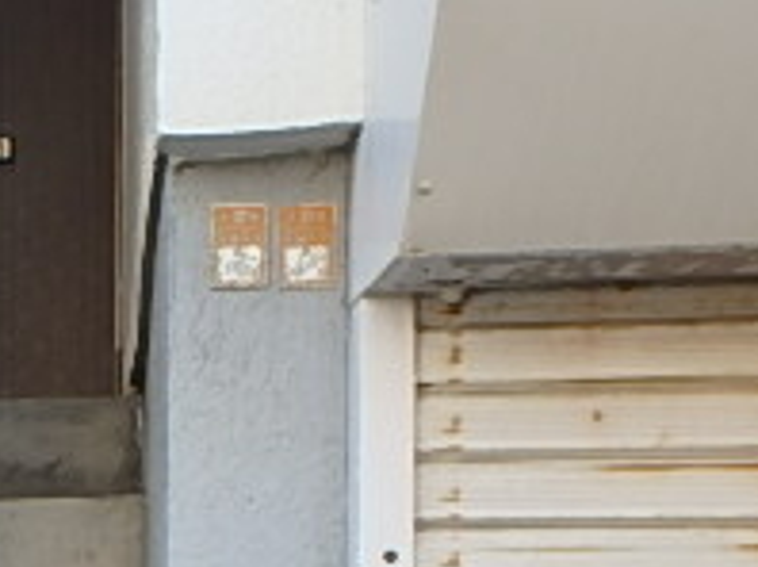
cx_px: -256
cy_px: 667
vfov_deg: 20.3
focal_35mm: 68
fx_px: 1487
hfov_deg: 24.5
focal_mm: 3.7
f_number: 3.5
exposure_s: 1/160
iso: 125
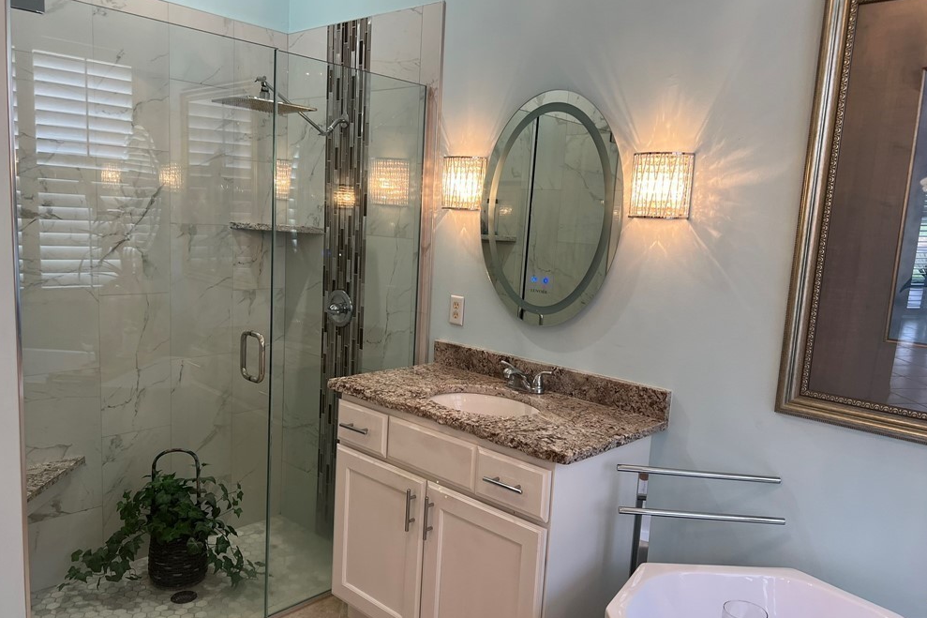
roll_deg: -3.2
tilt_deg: -9.5
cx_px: 454
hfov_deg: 65.5
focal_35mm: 28
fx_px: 721
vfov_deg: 46.4
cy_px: 321
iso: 64
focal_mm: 5.7
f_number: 1.5
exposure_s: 1/60
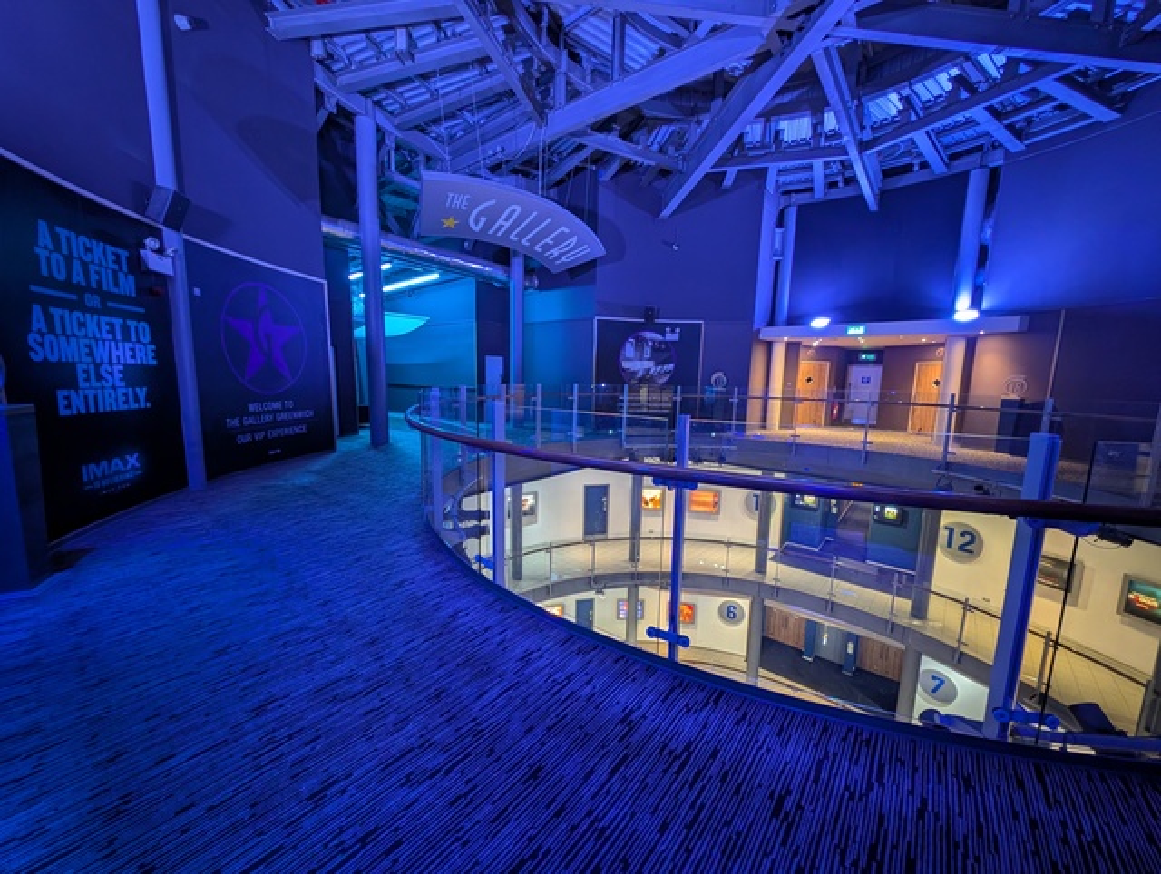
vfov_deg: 94.6
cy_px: 437
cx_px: 580
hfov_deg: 110.5
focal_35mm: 12
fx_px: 403
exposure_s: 1/25
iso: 455
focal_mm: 2.23
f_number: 1.95
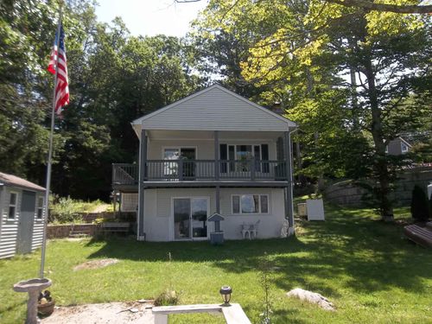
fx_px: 337
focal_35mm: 27
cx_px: 216
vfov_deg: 51.4
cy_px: 162
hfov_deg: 65.3
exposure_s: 1/400
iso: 80
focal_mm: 4.9
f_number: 3.5
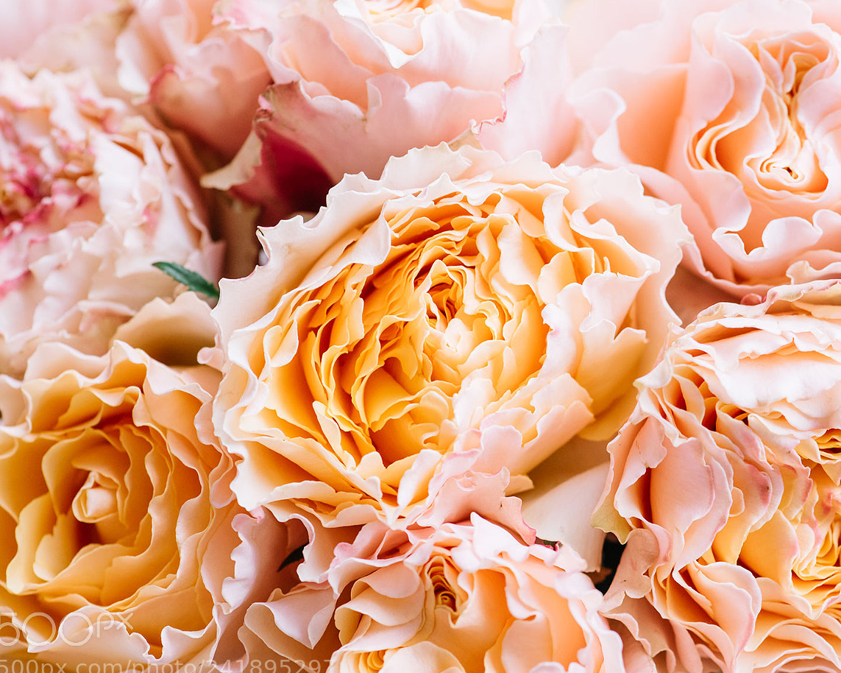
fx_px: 3434
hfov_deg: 13.9
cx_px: 539
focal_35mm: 138
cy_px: 333
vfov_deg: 11.2
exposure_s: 1/125
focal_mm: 105
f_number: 5
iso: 800
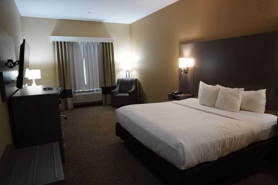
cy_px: 92
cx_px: 139
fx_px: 185
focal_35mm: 24
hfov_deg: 73.7
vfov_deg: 53.1
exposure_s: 1/160
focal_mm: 16
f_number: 3.5
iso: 4000
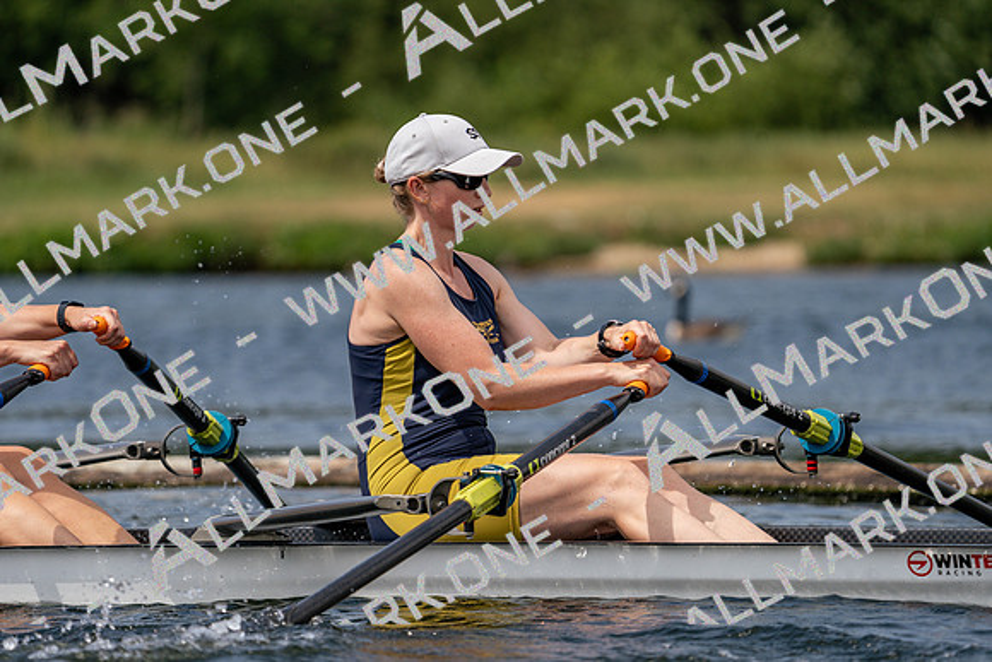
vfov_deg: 3.7
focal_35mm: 371
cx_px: 496
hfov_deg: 5.6
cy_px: 331
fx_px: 10225
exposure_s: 1/1600
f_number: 6.3
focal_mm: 371
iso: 250
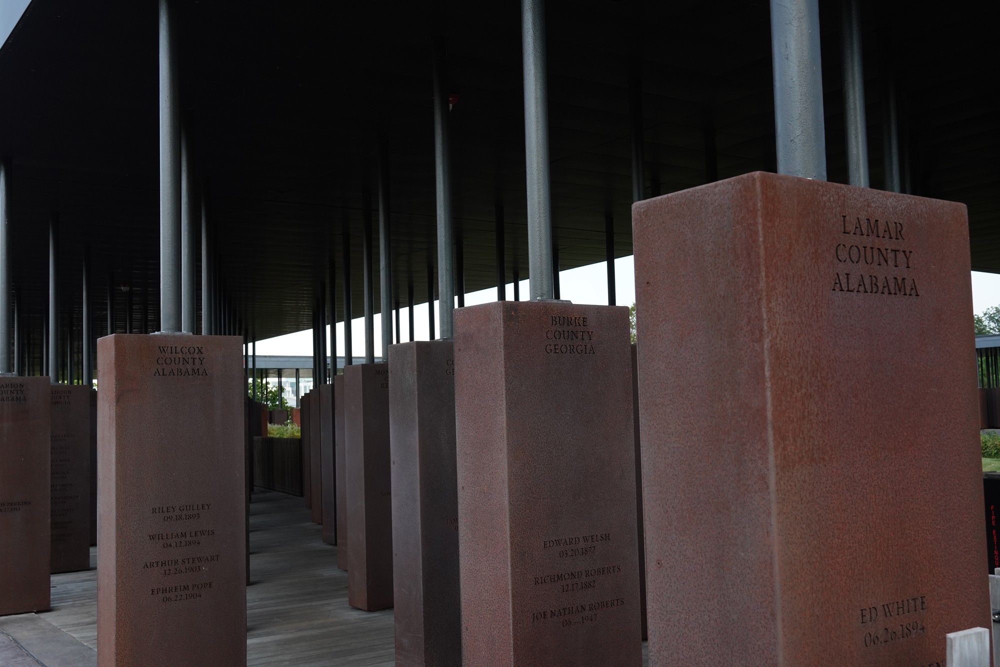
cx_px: 500
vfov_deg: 34.2
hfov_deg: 49.5
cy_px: 334
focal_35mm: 39
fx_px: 1083
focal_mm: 39
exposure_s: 1/100
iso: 800
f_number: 10
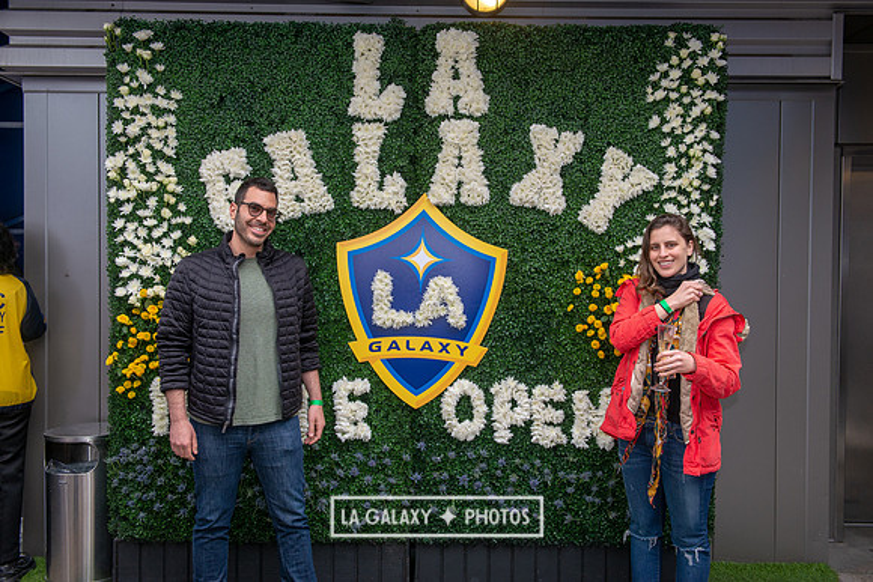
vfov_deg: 37.9
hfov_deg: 54.4
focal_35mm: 35
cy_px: 291
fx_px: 849
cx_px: 436
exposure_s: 1/125
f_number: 6.3
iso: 500
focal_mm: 35
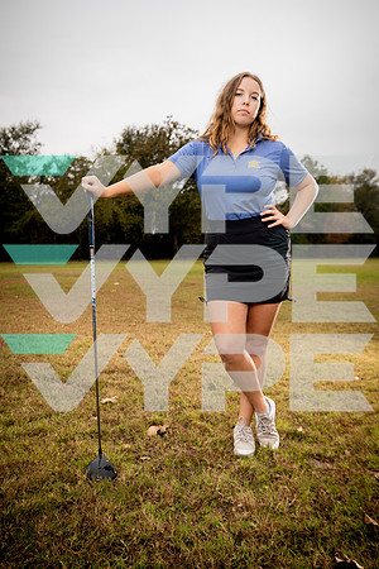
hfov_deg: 38.9
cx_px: 190
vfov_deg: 55.8
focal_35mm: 34
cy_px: 284
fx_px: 537
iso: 200
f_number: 4.5
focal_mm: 34
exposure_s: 1/250
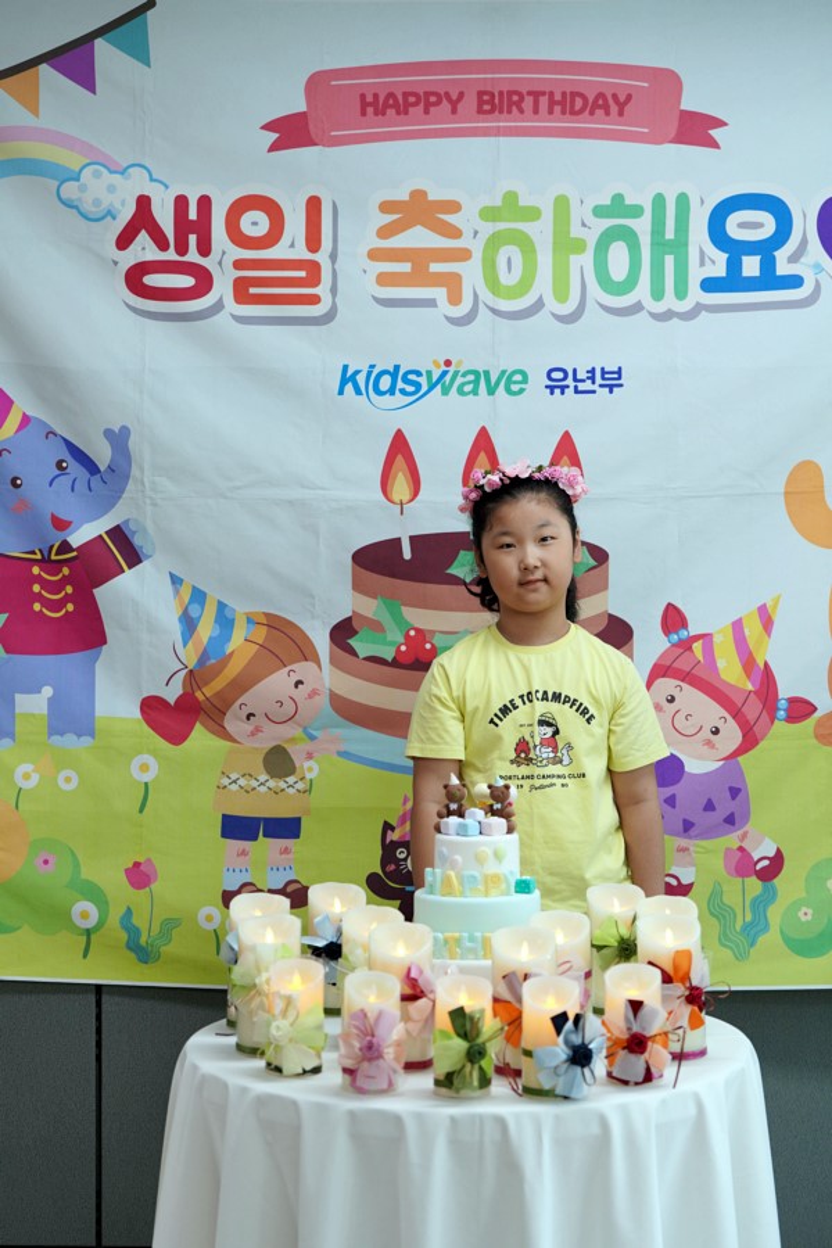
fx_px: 2426
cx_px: 416
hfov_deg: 19.5
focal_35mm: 70
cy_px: 624
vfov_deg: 28.8
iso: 640
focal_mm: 70
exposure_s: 1/160
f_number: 4
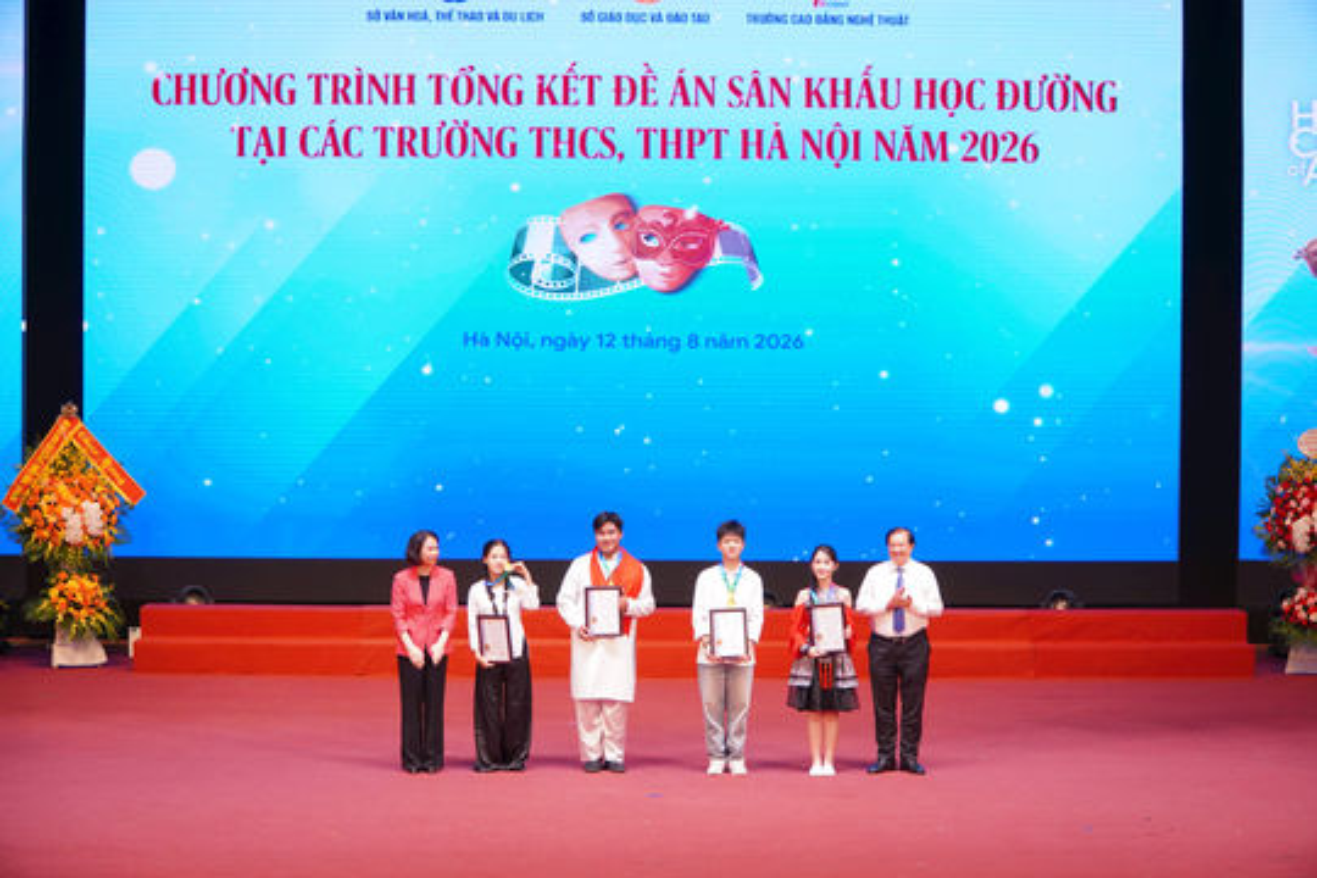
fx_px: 2744
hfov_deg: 27.0
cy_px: 439
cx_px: 658
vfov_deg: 18.2
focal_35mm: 75
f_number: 4.5
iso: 640
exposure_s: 1/100
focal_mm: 50
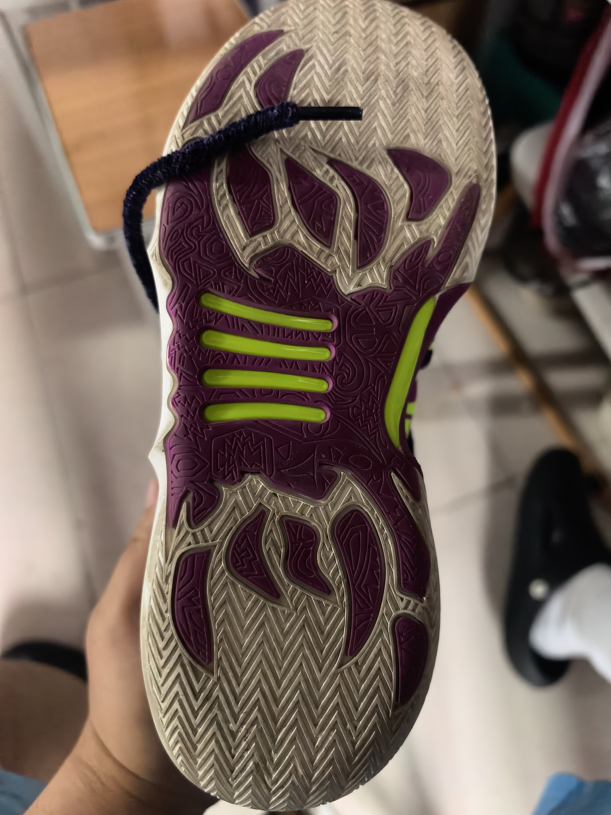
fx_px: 565
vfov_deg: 71.6
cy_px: 408
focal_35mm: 24
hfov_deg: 56.8
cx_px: 306
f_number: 1.6
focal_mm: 8.5
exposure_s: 1/50
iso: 2000
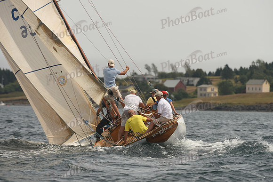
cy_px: 91
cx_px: 136
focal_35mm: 400
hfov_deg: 5.2
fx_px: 3034
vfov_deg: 3.4
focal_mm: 400
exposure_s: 1/1000
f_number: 7.1
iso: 250
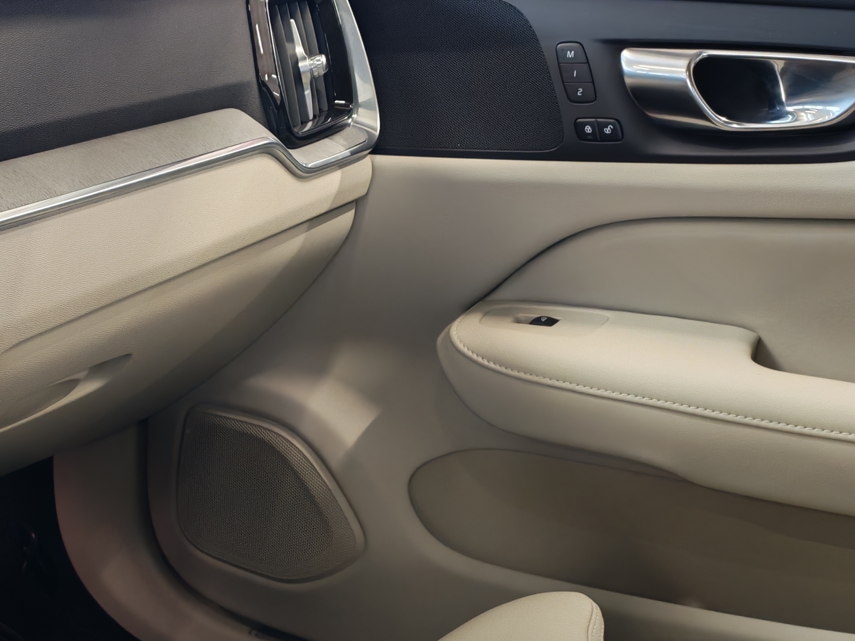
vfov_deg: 23.6
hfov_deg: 30.2
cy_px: 537
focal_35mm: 61
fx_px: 1507
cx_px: 72
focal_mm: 6.12
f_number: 1.9
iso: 640
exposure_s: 1/50
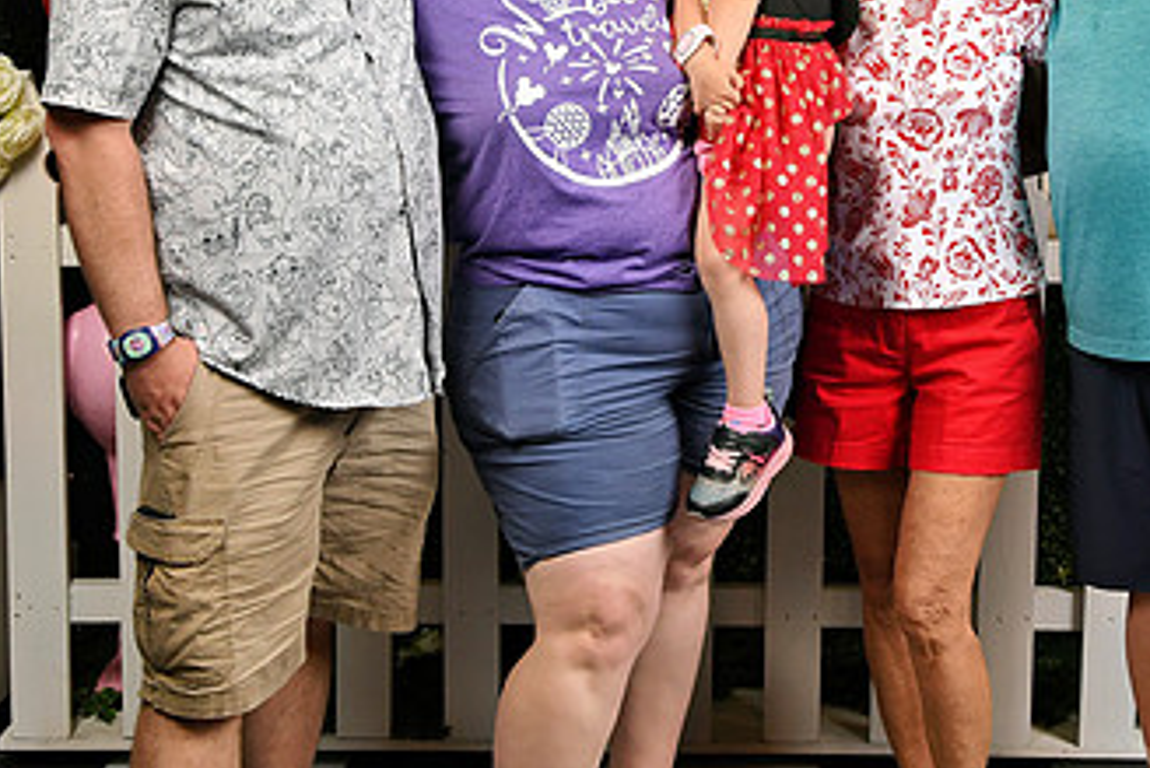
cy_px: 188
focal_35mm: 69
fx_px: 2205
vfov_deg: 19.6
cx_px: 782
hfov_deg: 29.0
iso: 640
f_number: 7.1
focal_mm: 26
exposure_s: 1/125
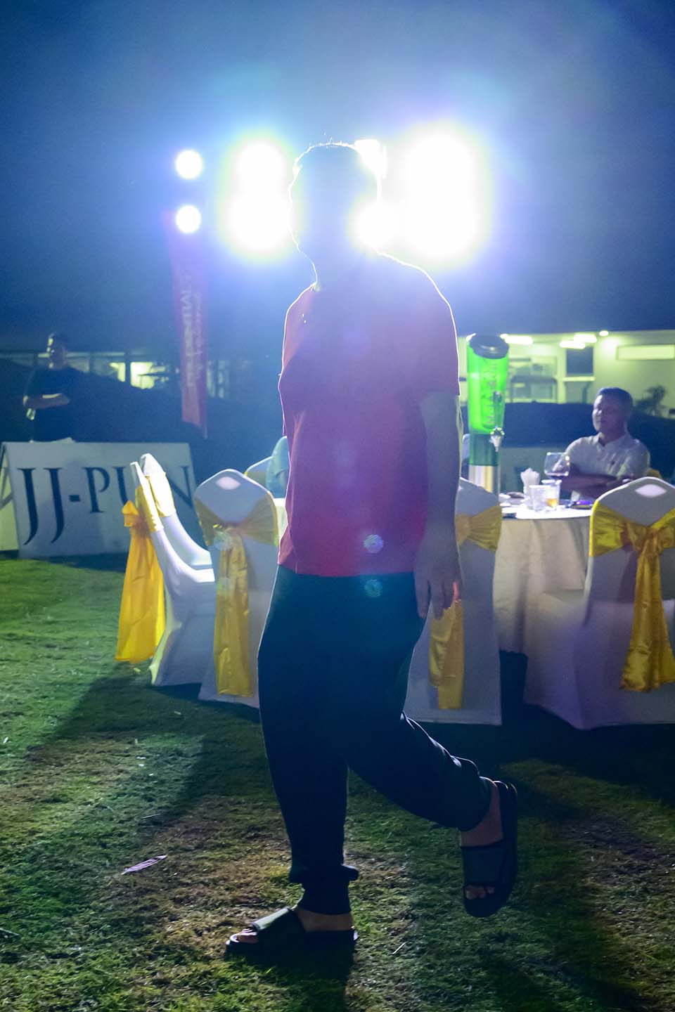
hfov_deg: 36.9
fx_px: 1012
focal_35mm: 36
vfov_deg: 53.1
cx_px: 338
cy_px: 506
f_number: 4.5
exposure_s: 1/250
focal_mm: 36
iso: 11400
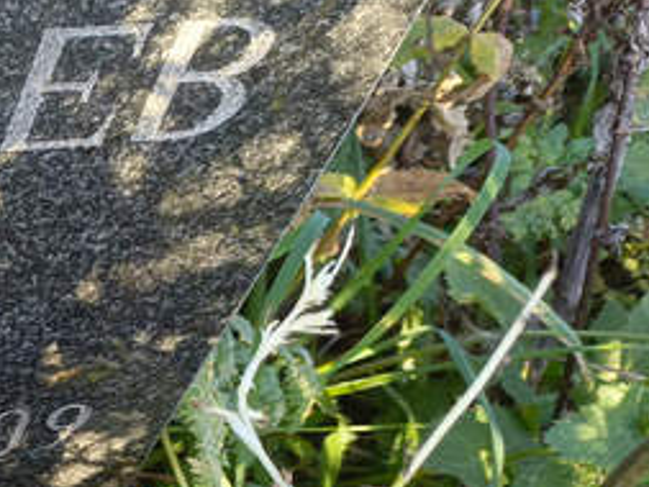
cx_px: -357
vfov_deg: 18.3
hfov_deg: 20.6
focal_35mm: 79
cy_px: 474
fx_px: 1482
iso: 191
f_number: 1.69
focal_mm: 4.76
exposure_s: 1/120
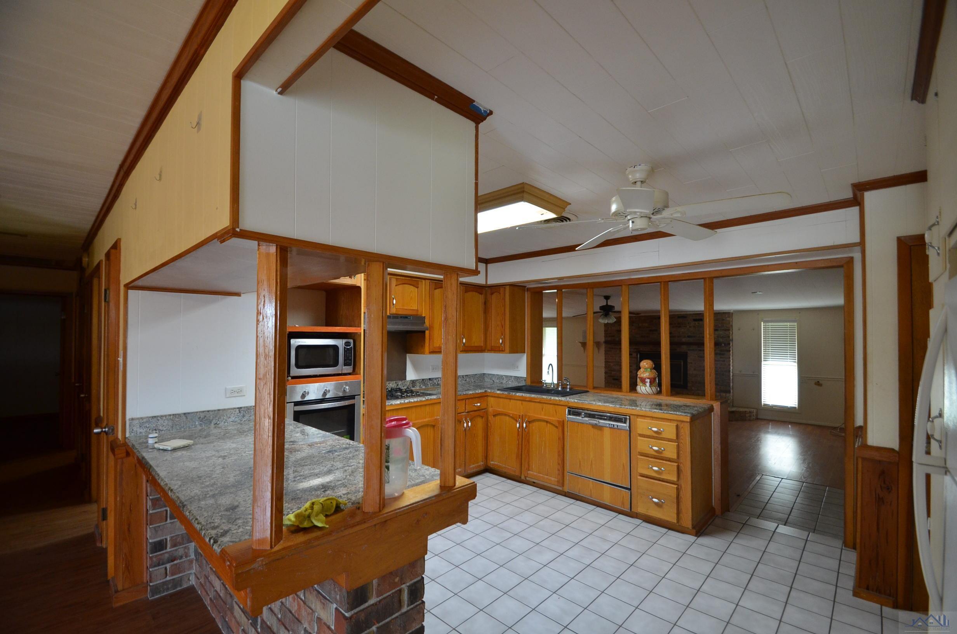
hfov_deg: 100.5
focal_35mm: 15
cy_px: 317
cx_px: 478
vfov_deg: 77.1
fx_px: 398
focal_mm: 10
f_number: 3.5
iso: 800
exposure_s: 1/50
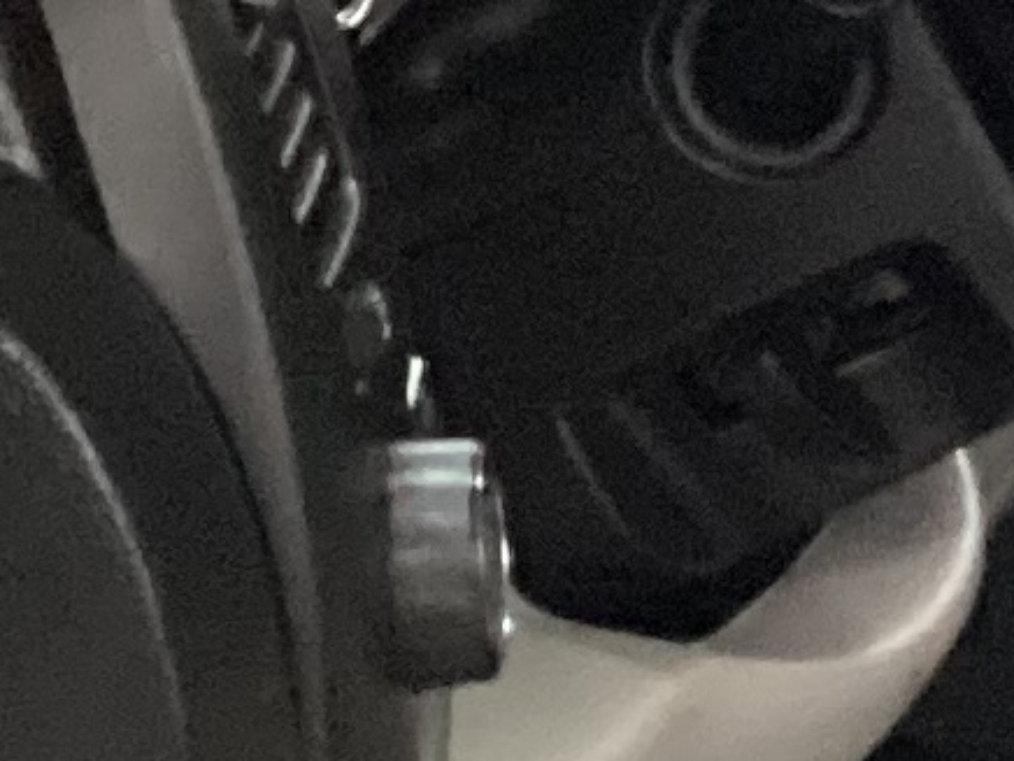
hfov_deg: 7.9
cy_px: 279
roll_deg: -1.3
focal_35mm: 232
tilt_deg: -18.3
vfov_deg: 6.4
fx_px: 6796
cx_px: 2477
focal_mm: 3.3
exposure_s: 1/25
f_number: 2.4
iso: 400
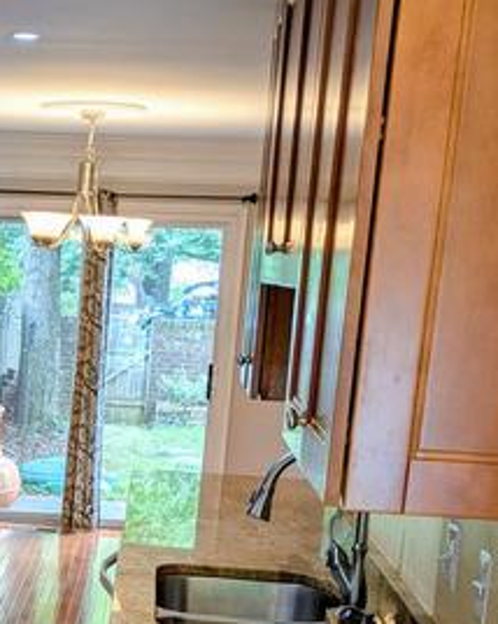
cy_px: 575
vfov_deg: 26.2
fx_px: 1291
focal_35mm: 70
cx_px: -115
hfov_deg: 20.3
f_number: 1.89
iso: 55
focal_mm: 5.43
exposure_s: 1/24
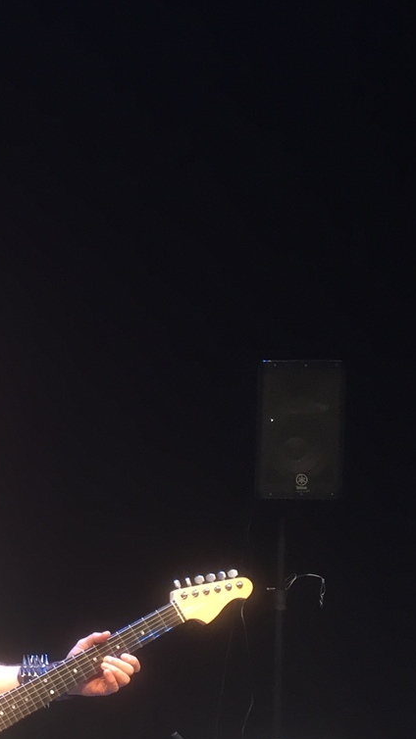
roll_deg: +0.0
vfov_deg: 31.0
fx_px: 1314
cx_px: -356
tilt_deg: -3.6
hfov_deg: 15.3
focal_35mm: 67
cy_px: 540
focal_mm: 4.15
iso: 80
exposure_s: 1/33
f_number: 2.2
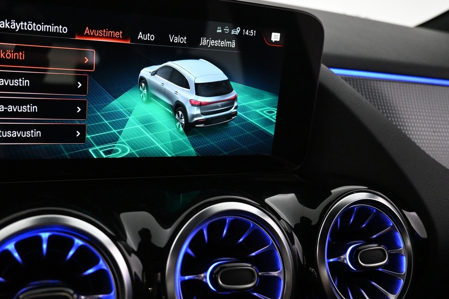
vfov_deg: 38.9
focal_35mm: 34
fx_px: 424
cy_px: 155
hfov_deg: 54.7
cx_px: 149
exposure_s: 1/160
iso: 4000
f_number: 3.5
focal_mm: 16
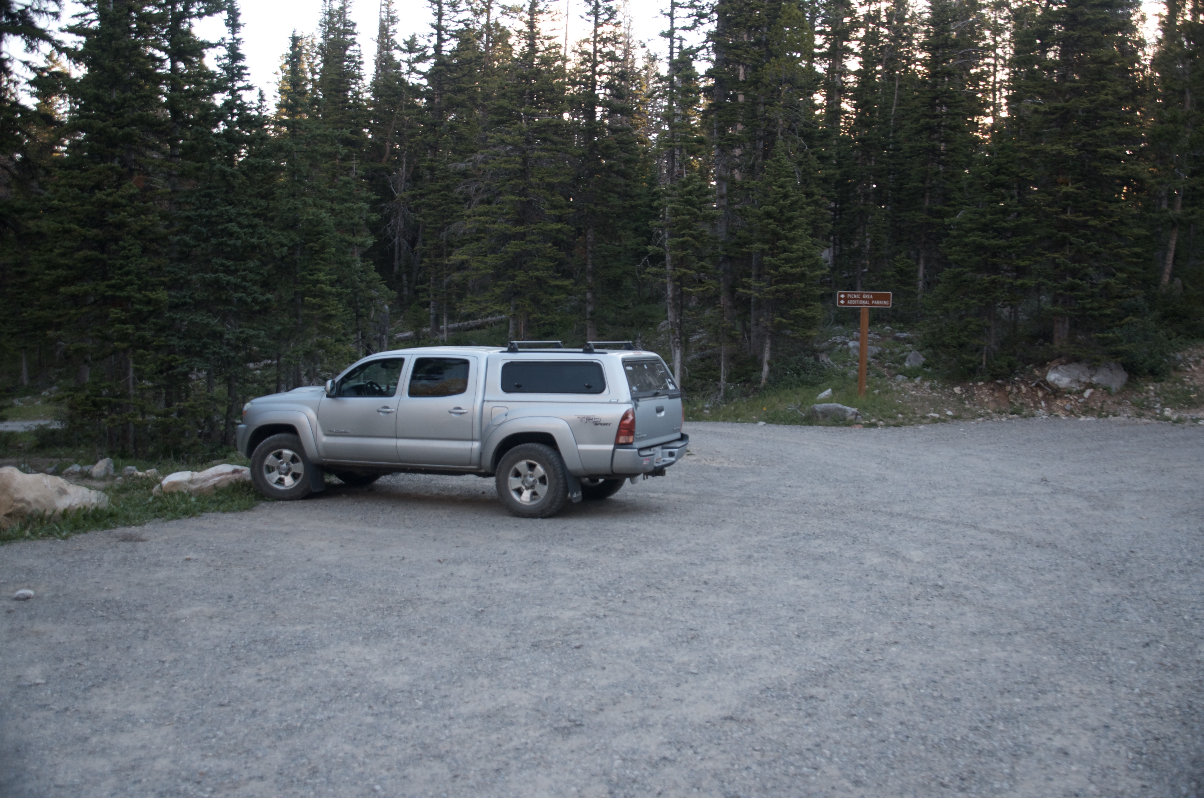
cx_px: 602
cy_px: 399
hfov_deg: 55.2
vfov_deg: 38.2
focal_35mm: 34
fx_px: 1151
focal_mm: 23
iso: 400
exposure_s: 1/60
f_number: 3.8
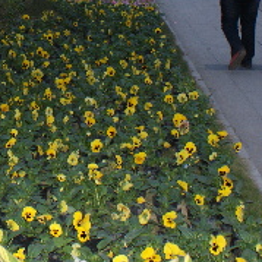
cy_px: 4
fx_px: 805
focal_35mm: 94
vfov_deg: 18.1
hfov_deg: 18.2
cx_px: 21
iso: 400
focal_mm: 22
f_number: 5.6
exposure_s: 1/60
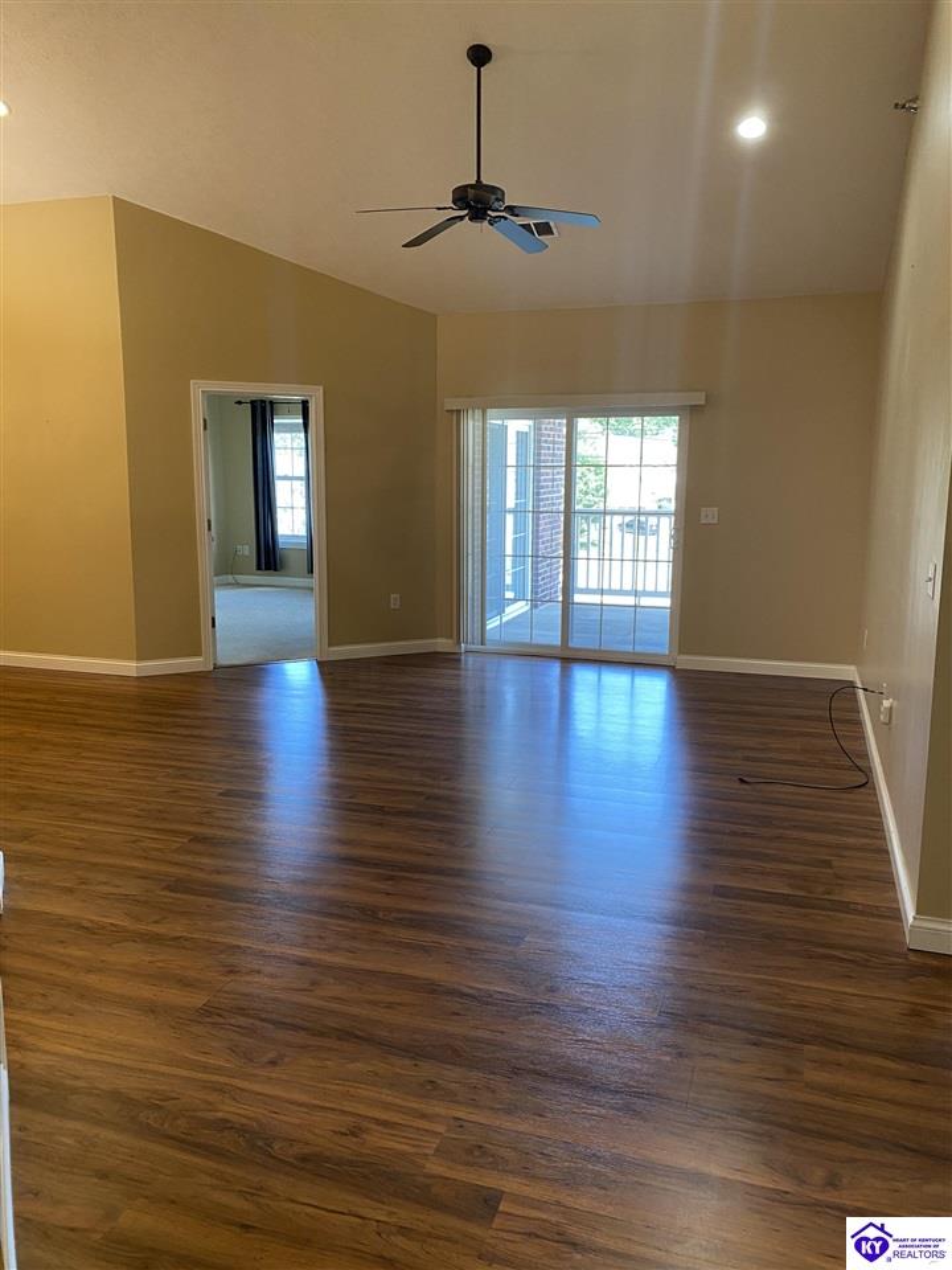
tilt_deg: -10.7
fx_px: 953
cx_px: 476
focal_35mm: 26
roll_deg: -1.3
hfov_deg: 53.1
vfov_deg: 67.3
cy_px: 635
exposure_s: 1/60
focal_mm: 4.25
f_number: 1.8
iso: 100
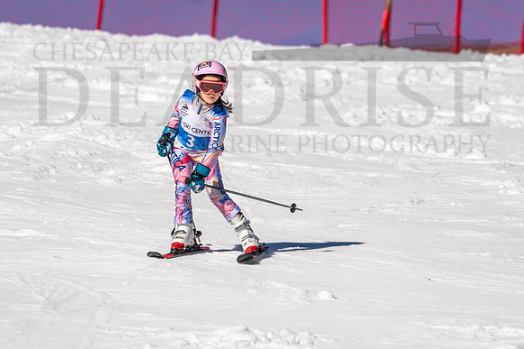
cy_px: 139
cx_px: 186
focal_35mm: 882
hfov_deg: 2.3
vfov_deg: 1.6
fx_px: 12834
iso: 200
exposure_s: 1/2000
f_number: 8
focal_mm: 560
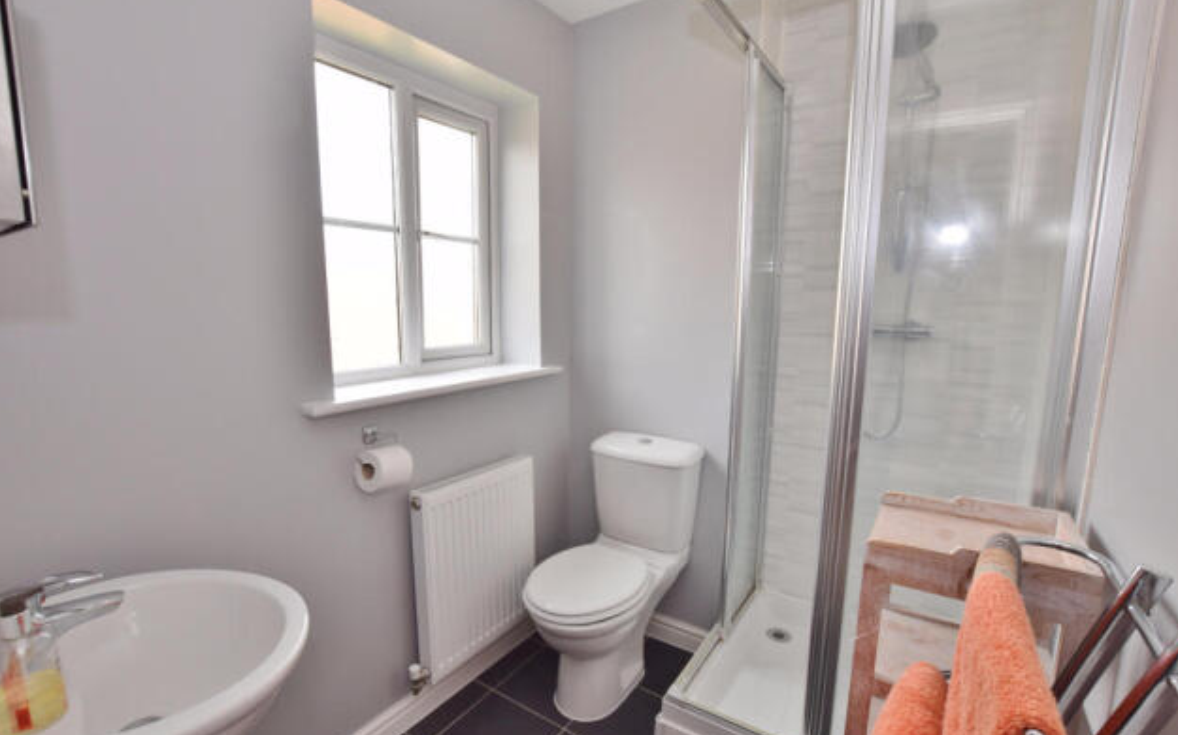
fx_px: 513
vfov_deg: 71.1
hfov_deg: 97.8
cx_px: 570
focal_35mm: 16
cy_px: 387
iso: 400
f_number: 5.6
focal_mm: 10
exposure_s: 1/125
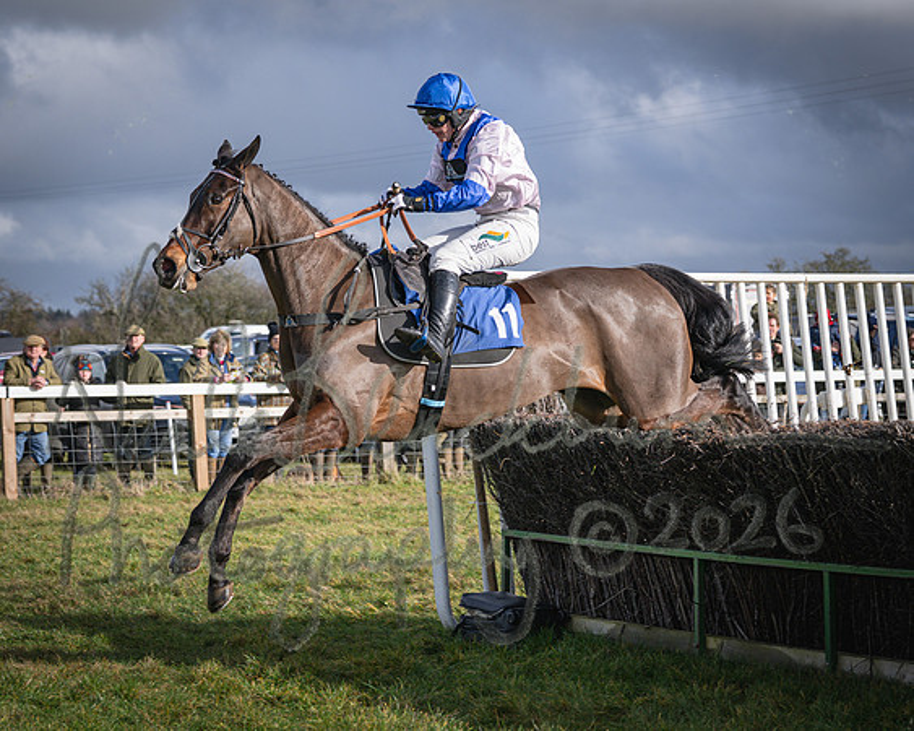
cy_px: 438
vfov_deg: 13.6
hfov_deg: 17.0
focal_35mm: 113
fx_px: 3060
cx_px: 396
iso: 200
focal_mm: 74
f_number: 4
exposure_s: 1/1600
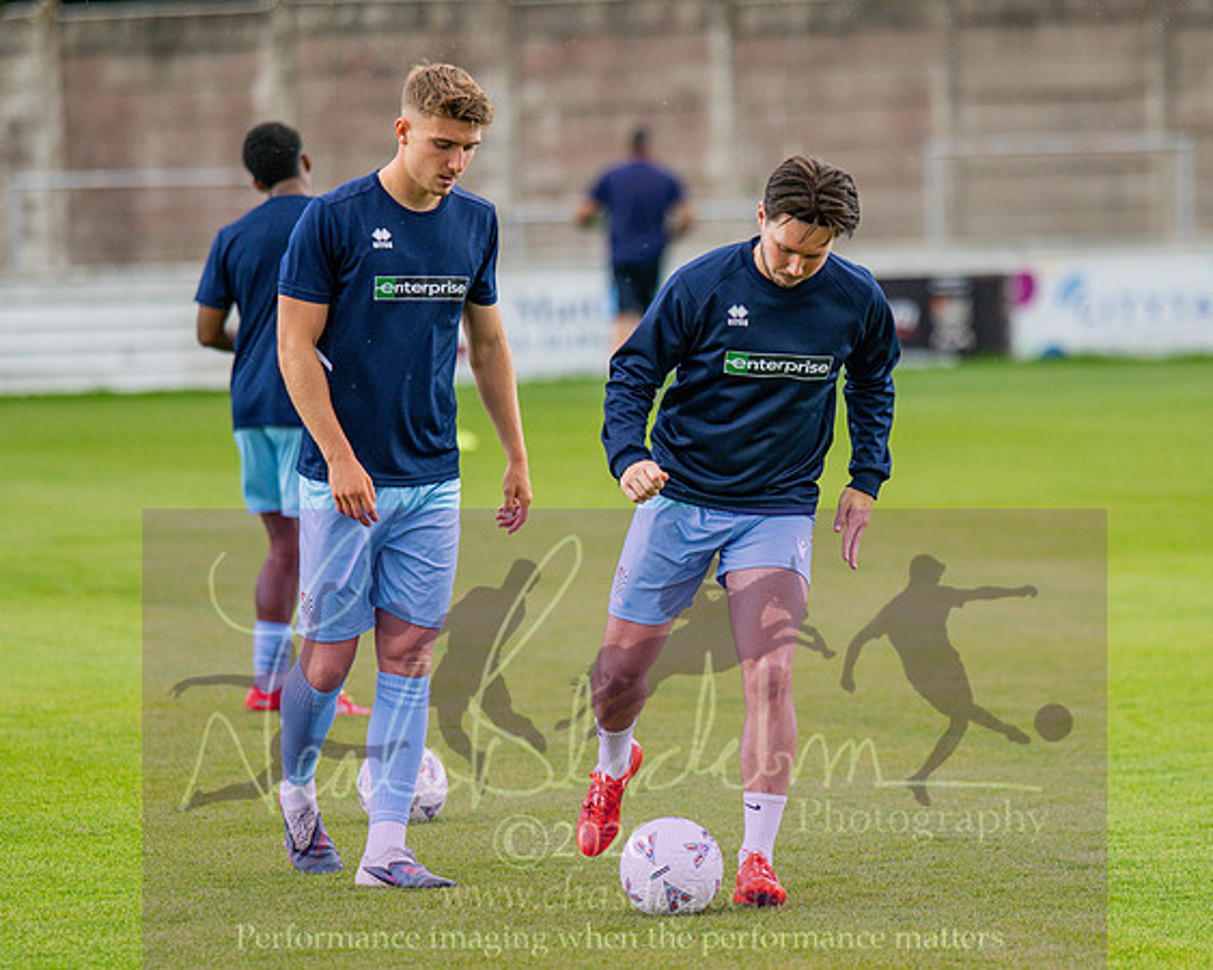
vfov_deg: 6.9
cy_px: 395
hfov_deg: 8.6
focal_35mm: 225
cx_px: 758
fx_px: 8074
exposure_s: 1/1600
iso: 400
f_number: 1.8
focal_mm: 135
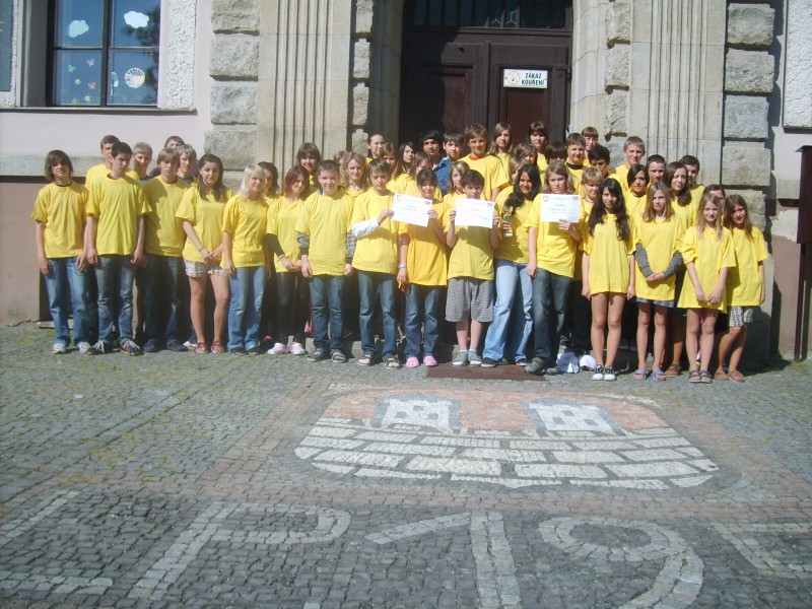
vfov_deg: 40.7
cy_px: 304
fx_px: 821
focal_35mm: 35
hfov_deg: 52.6
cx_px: 406
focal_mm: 5.8
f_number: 7.1
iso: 50
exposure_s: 1/250
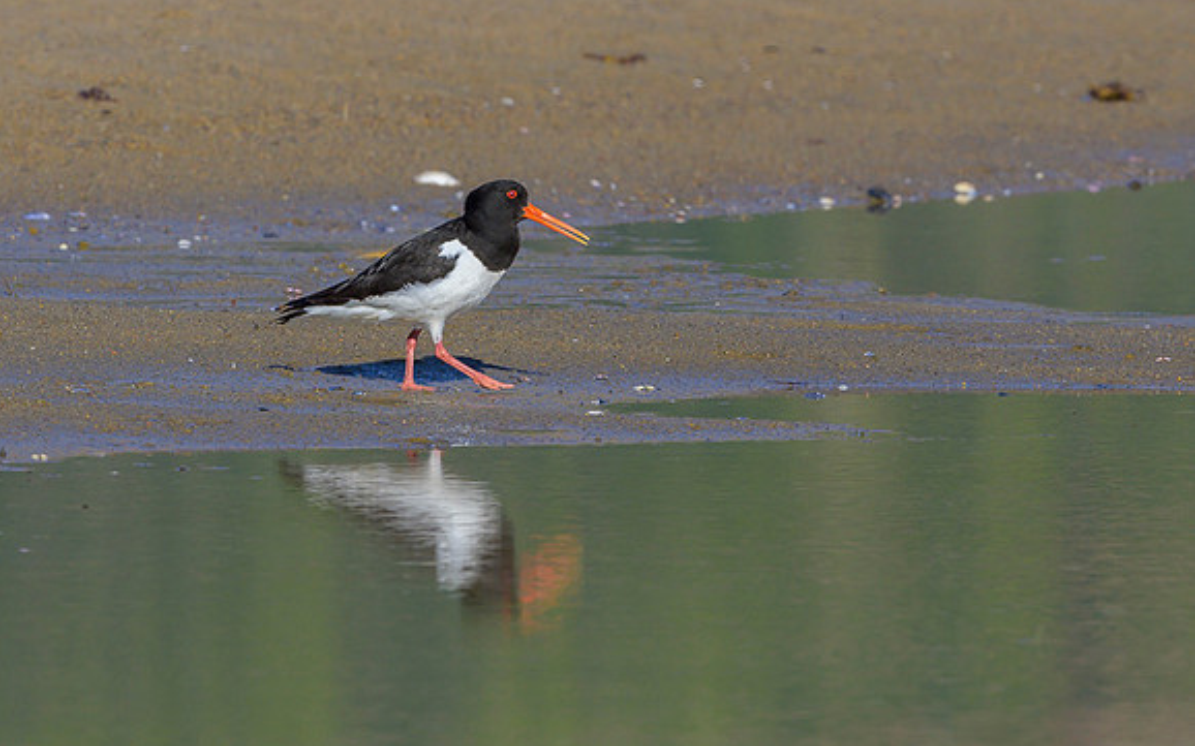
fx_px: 22663
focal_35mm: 696
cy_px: 269
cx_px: 594
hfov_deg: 3.0
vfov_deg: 1.9
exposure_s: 1/1250
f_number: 13
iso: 800
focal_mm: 500
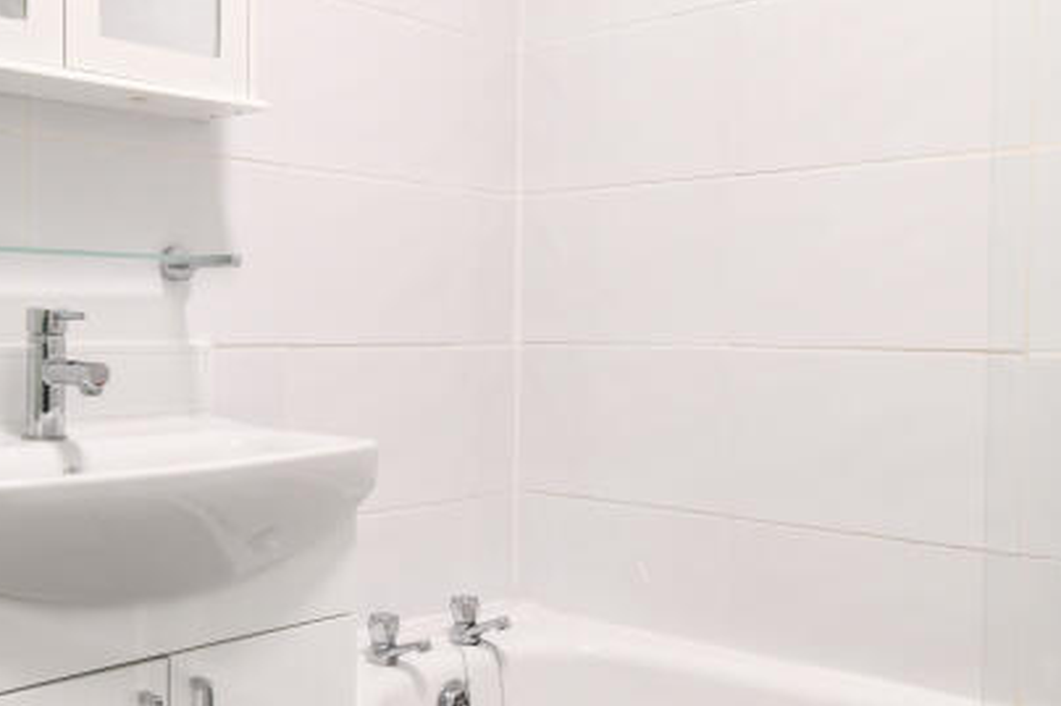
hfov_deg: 49.6
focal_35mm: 38
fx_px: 1119
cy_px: 323
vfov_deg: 35.0
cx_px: 336
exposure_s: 1/5
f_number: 9
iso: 320
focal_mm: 10
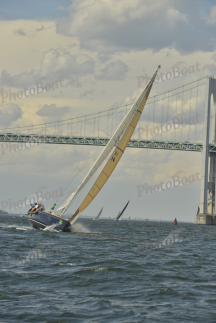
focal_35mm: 150
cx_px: 108
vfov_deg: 13.7
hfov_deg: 9.2
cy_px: 162
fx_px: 1349
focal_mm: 150
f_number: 9
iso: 280
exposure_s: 1/1600
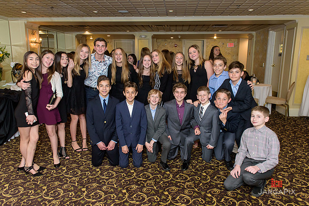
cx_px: 157
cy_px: 103
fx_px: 229
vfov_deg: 48.4
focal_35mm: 27
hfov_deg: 67.9
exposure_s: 1/125
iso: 1250
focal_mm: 24
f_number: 4
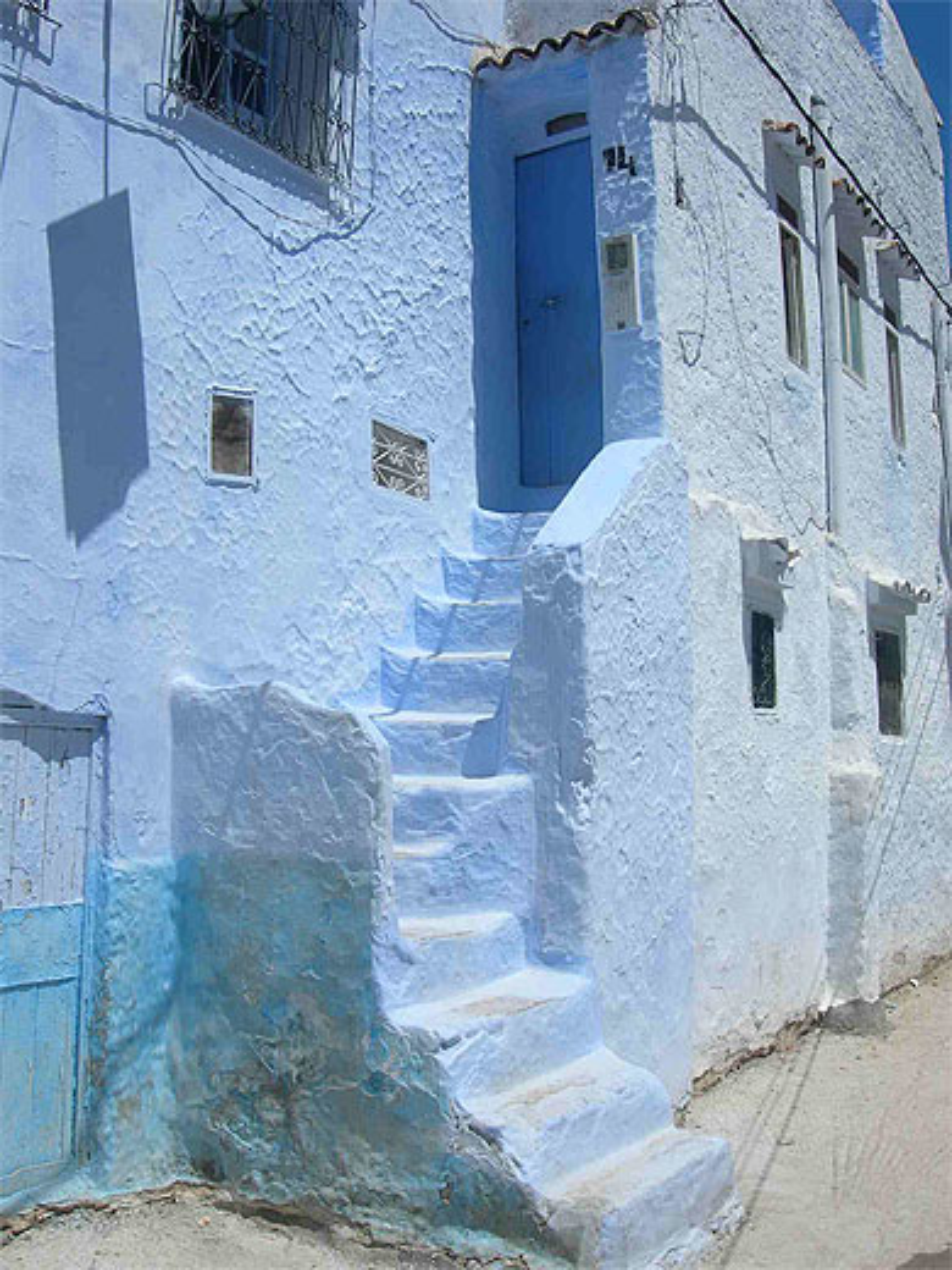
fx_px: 1393
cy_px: 635
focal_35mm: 38
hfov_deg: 37.7
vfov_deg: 49.0
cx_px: 476
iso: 50
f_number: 4.8
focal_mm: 7.8
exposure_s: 1/1147
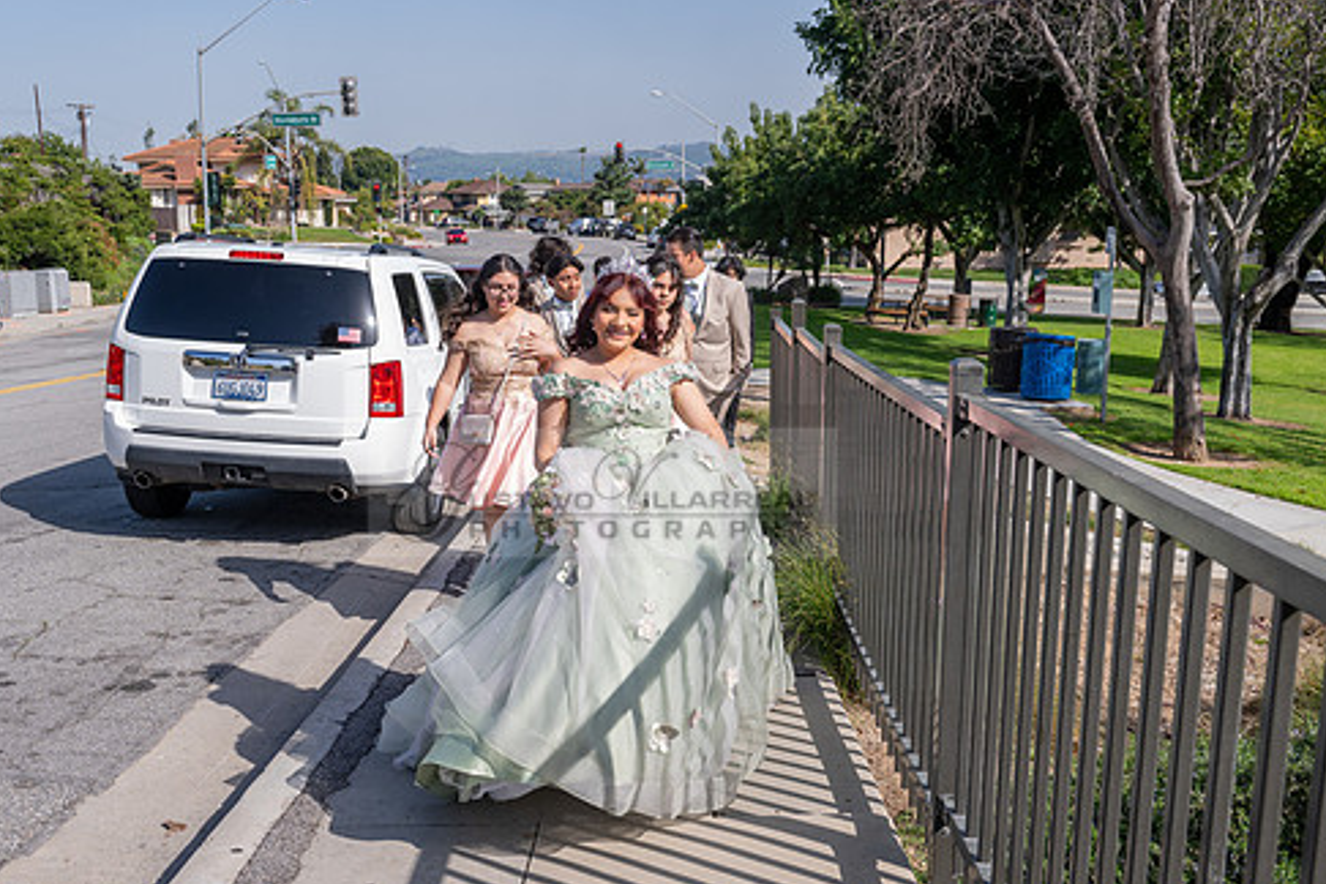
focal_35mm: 37
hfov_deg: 51.8
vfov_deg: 35.9
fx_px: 1363
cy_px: 492
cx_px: 606
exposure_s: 1/800
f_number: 5.6
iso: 200
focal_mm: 31
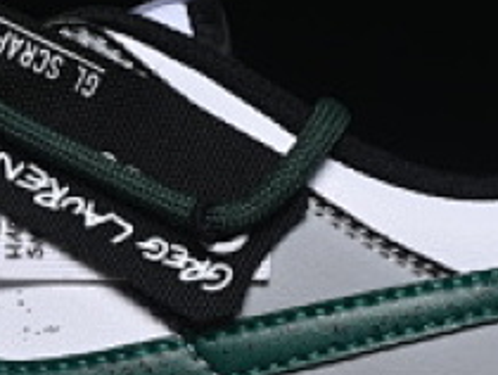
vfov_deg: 4.0
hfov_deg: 5.3
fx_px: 5329
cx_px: -59
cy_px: 192
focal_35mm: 370
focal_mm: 50
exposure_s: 1/60
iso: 160
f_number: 7.1
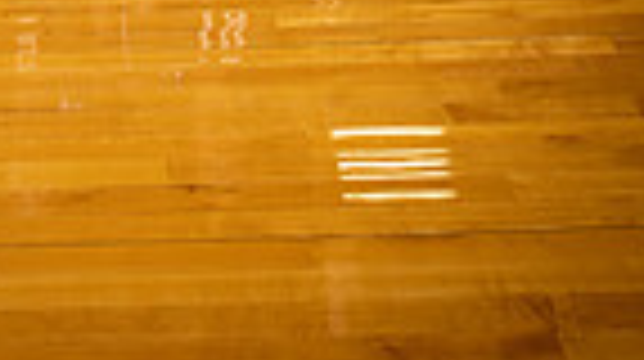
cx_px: 108
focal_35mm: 86
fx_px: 1467
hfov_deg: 24.3
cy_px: -608
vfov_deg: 10.9
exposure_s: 1/250
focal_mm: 26
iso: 800
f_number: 7.1
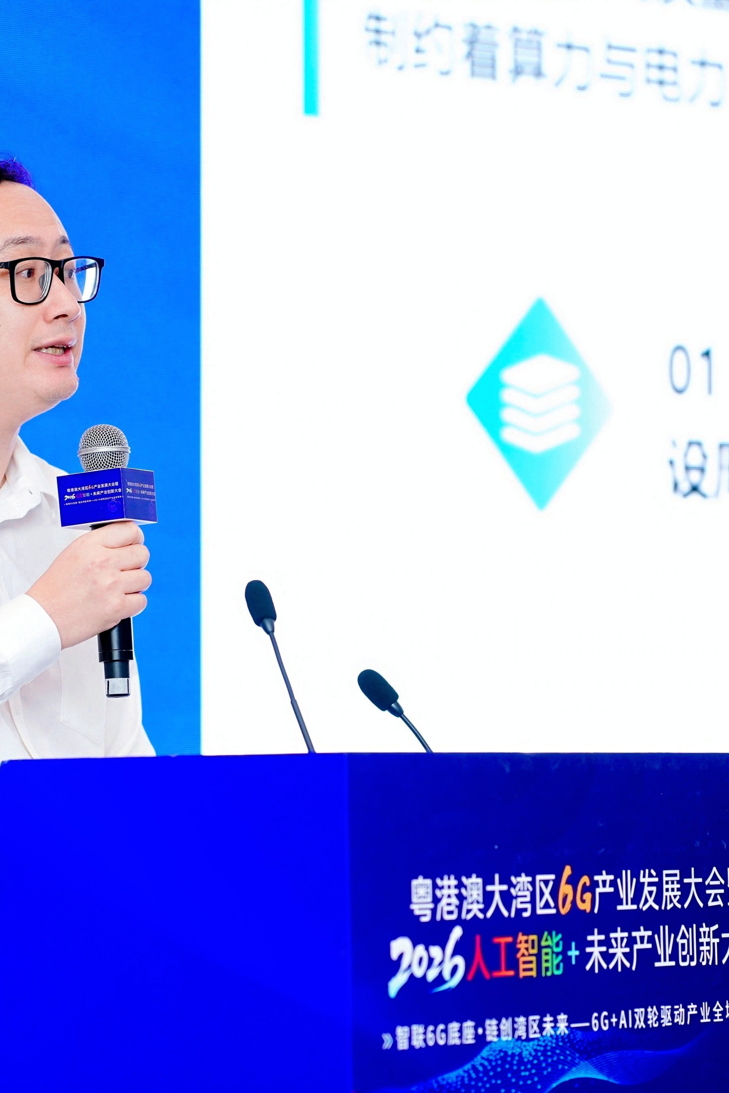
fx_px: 4860
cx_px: 250
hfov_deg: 8.6
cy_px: 546
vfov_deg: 12.8
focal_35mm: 160
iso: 640
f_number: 2.8
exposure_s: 1/250
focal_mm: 106
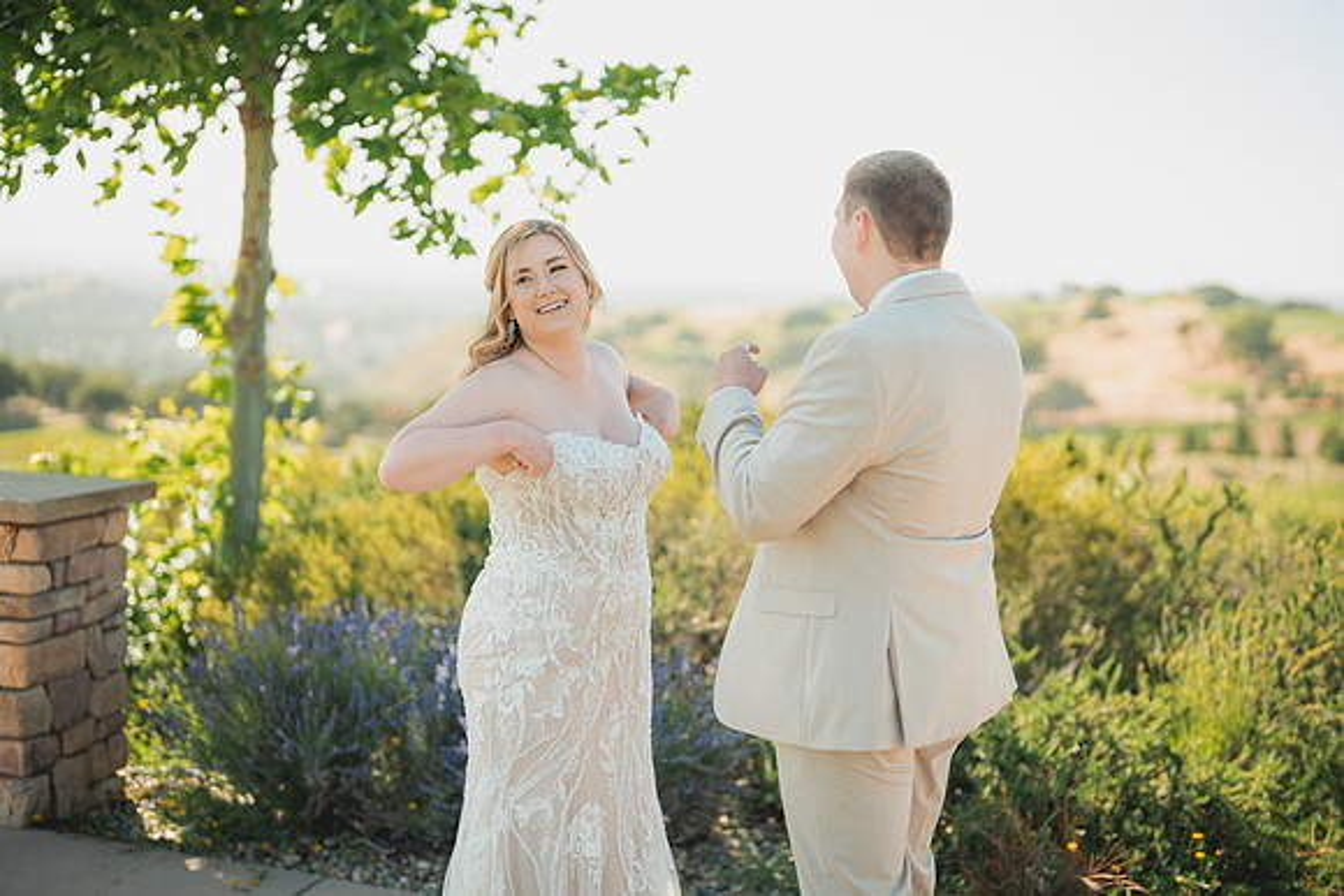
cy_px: 448
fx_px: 1867
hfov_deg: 39.6
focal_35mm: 50
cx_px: 672
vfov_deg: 27.0
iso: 50
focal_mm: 50
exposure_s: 1/1250
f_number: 1.4
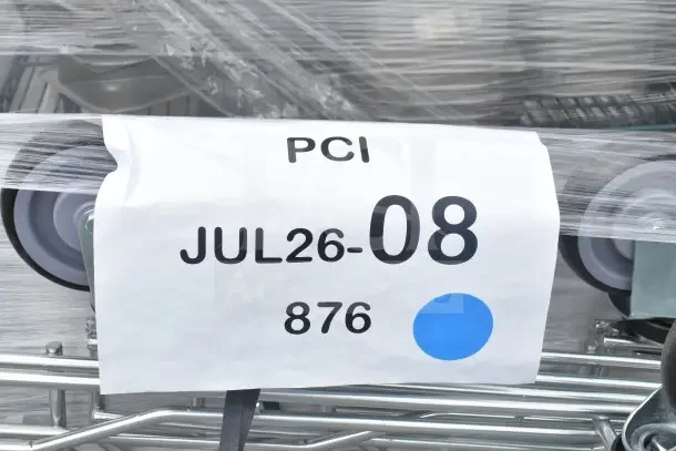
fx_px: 986
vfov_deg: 25.8
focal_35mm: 52
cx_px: 338
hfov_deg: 37.8
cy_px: 226
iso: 1600
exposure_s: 1/800
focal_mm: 35
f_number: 14
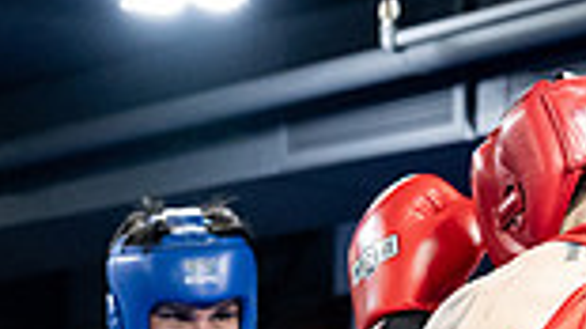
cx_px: 265
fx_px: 2795
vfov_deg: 6.6
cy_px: 603
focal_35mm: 180
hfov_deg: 12.0
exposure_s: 1/1000
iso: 8000
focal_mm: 46
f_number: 2.8
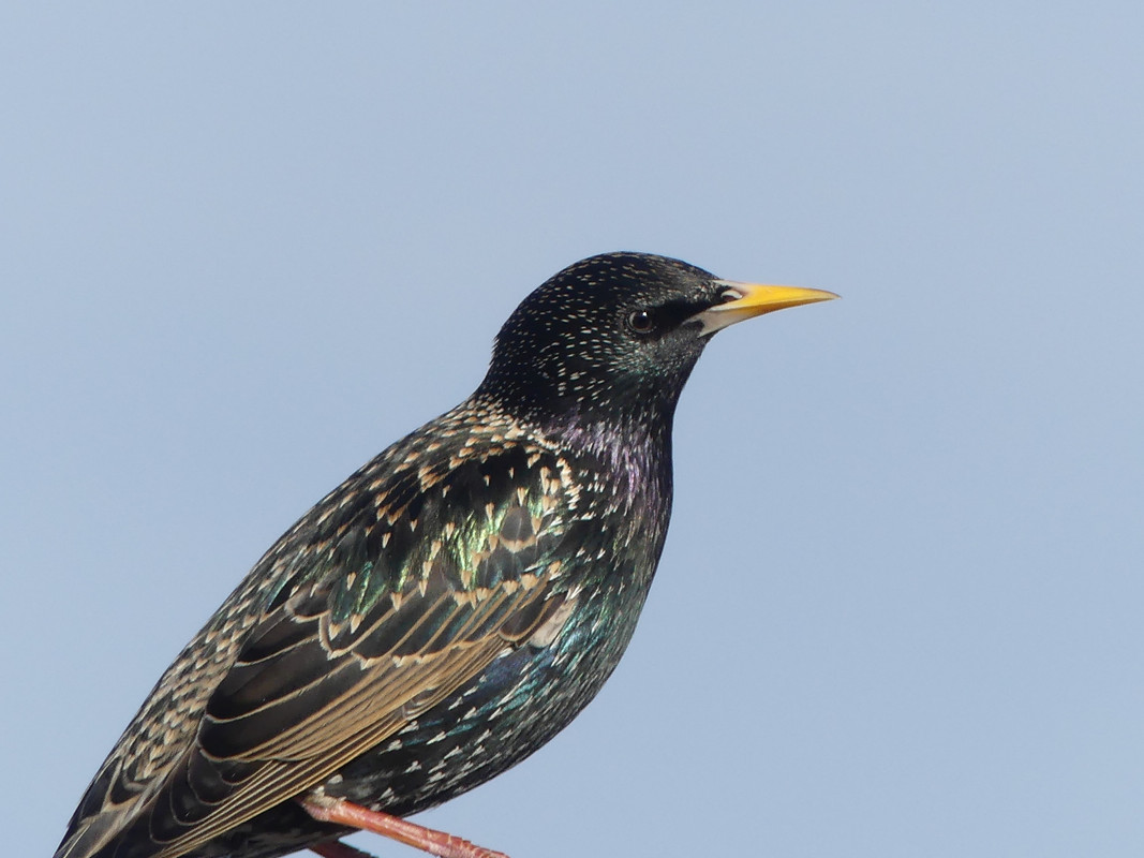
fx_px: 39654
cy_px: 429
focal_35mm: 1200
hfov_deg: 1.7
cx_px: 572
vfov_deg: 1.2
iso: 100
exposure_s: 1/1000
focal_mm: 108
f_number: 4
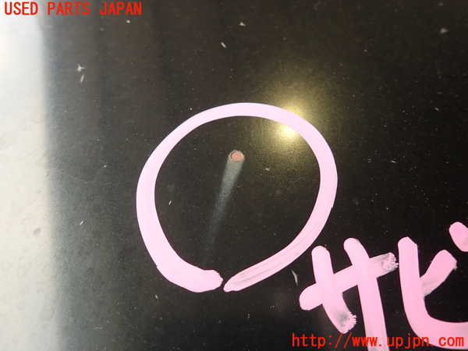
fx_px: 338
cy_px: 176
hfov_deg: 69.4
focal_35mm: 25
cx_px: 234
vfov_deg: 54.9
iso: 100
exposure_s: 1/100
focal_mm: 4.5
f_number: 2
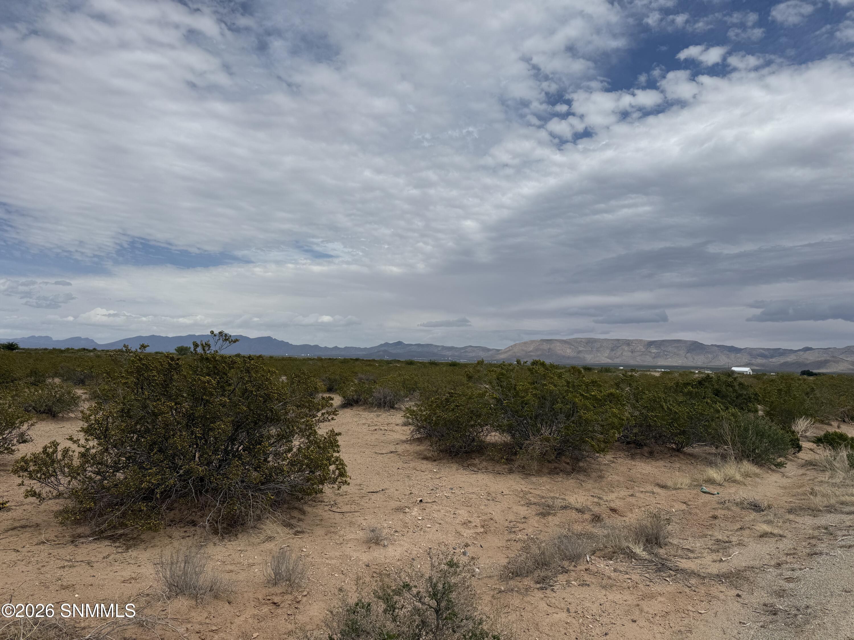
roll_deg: -3.5
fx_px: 592
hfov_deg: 71.6
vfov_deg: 56.8
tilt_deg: +4.1
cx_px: 427
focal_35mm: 24
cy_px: 320
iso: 80
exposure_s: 1/11905
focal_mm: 6.76
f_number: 1.78
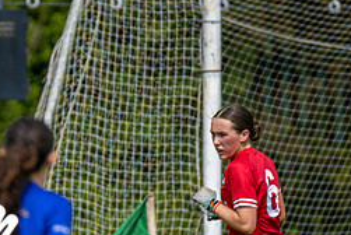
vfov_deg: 1.1
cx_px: -266
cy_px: 315
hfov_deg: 1.7
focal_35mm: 1217
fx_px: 11879
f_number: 2.8
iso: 200
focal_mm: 300
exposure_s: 1/4000
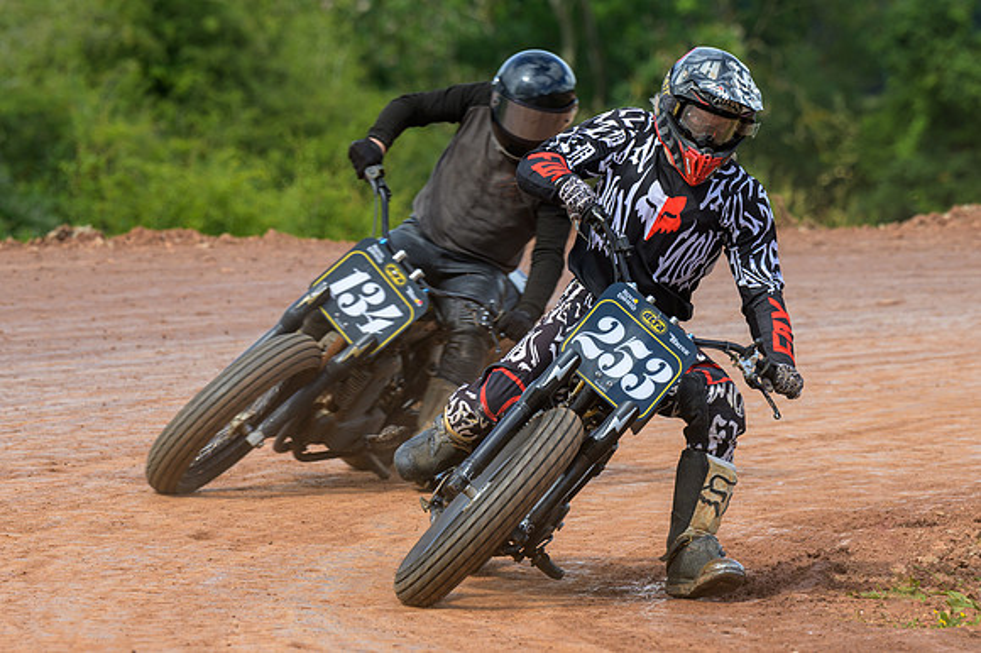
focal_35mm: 343
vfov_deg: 4.0
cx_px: 568
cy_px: 370
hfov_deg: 6.0
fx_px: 9331
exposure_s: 1/400
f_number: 5
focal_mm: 190
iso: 110
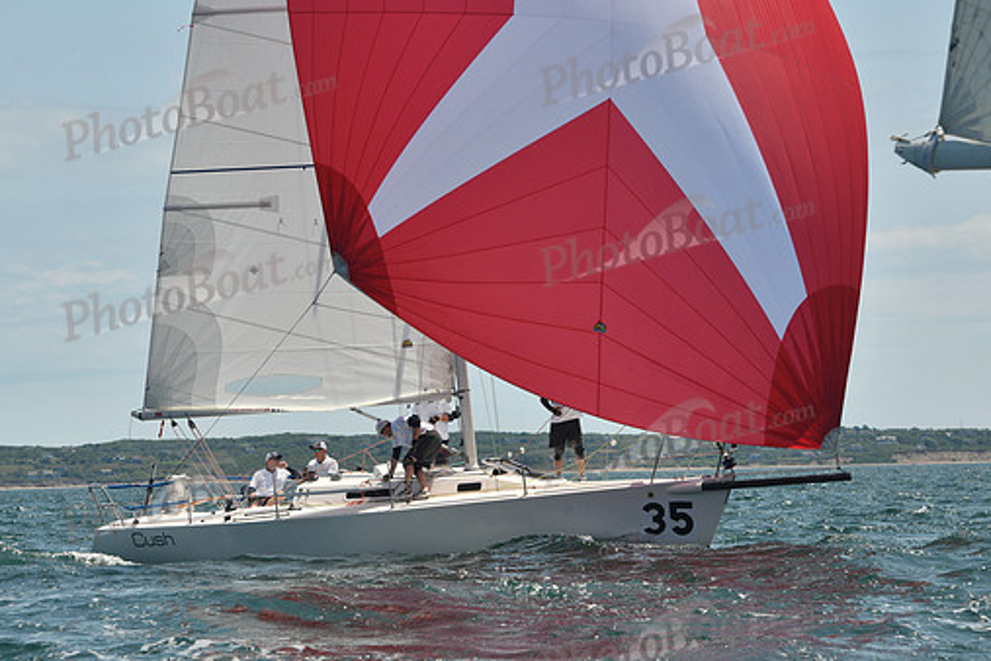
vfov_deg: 9.6
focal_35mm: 143
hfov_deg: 14.3
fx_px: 3936
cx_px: 440
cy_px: 365
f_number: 9
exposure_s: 1/640
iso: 320
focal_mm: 125
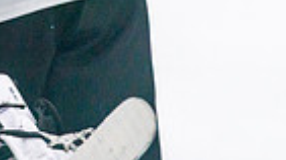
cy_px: -179
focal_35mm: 861
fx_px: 6523
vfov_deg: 1.4
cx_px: -276
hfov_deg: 2.5
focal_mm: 200
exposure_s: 1/1250
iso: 3200
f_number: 2.8
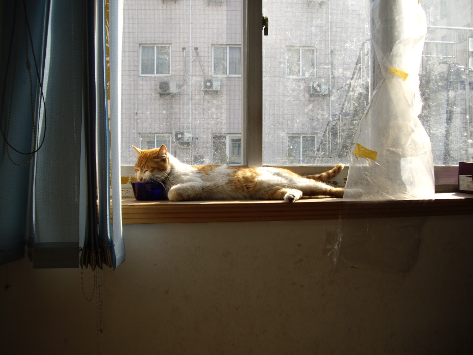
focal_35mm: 38
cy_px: 178
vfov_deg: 37.7
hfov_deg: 49.0
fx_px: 519
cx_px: 236
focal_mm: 7.9
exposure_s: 1/250
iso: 64
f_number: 2.8
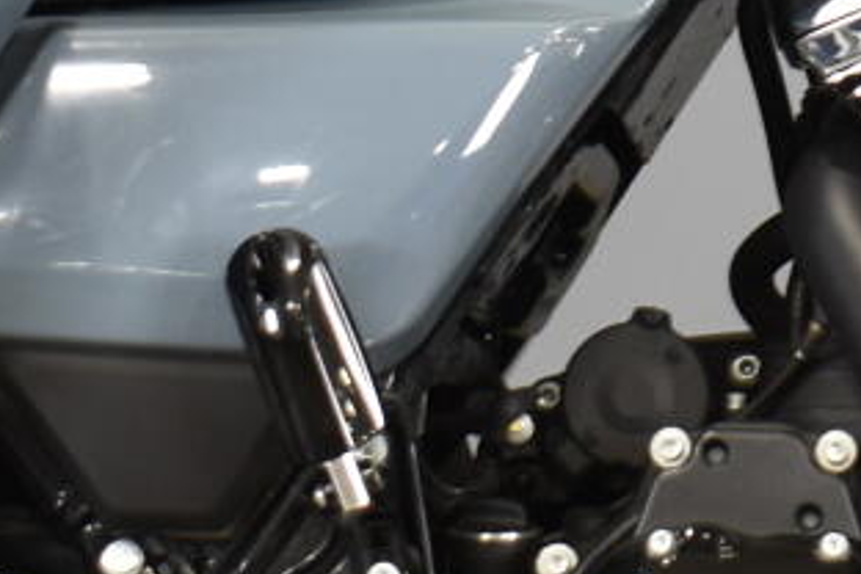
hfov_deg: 6.7
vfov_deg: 4.4
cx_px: 941
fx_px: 7366
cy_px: -225
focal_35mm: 308
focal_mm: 32
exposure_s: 1/15
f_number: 4.5
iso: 400
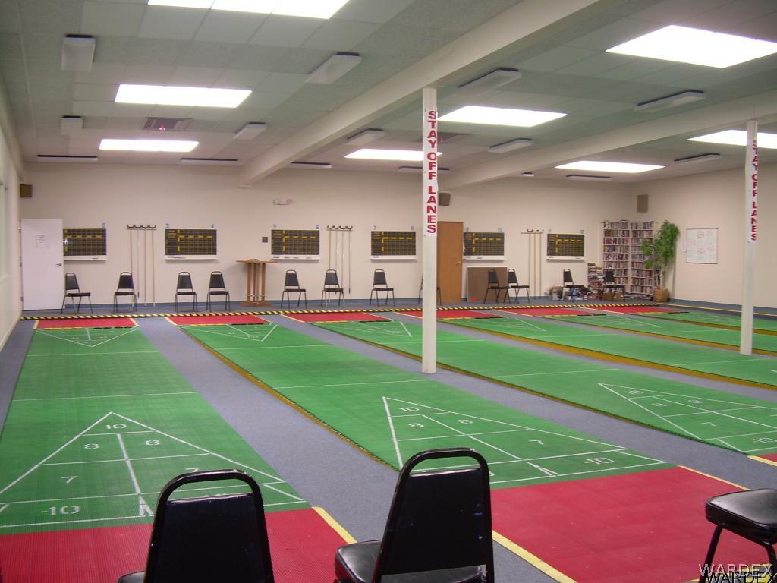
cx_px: 388
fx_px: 853
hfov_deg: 49.0
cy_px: 292
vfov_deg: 37.7
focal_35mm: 38
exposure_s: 1/30
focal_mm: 6.3
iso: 50
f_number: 2.8
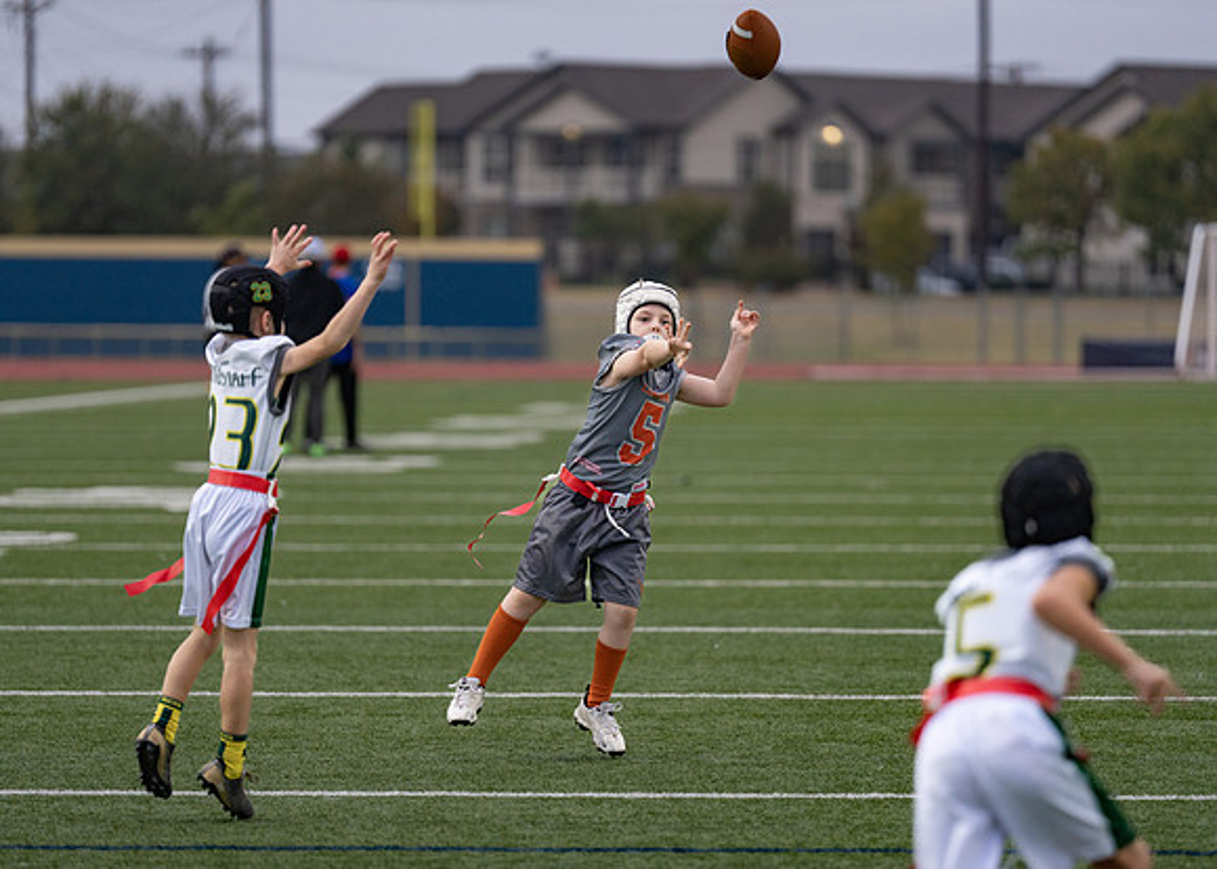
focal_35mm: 196
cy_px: 434
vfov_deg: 7.4
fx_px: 6762
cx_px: 608
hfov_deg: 10.3
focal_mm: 176
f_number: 2.8
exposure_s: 1/1000
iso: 640
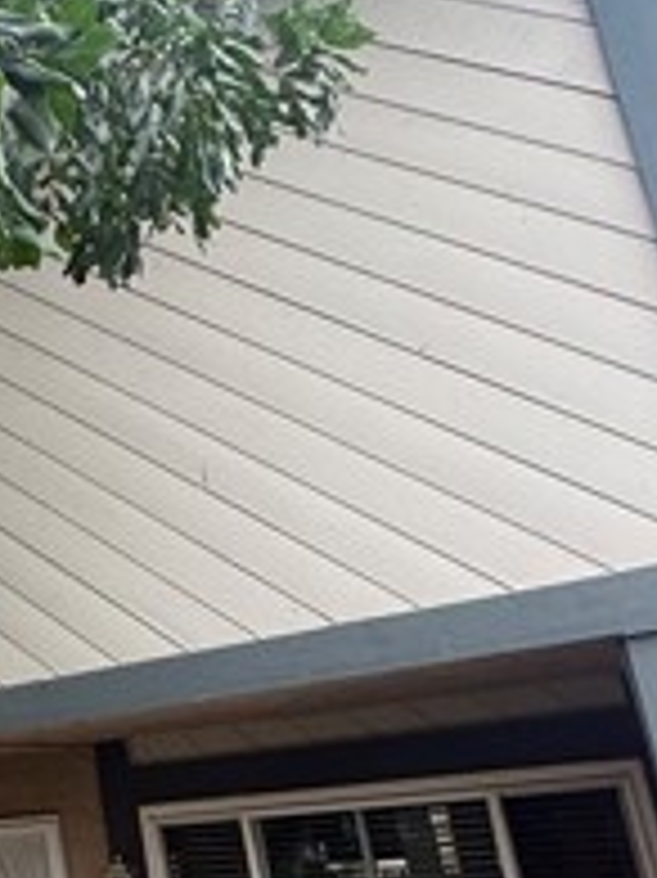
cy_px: 590
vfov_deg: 40.7
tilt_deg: +14.4
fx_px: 1165
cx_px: -266
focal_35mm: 46
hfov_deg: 25.5
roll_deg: +3.3
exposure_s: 1/224
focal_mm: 2.22
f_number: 2.2
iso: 50
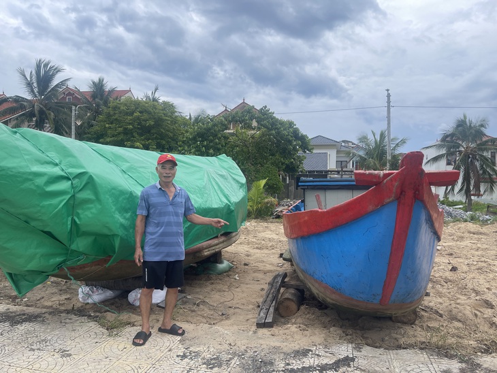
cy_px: 186
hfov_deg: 69.4
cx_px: 248
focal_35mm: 25
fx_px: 359
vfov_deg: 54.9
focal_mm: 5.1
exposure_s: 1/2433
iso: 32
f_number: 1.6
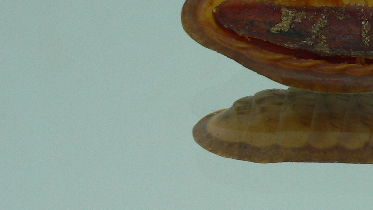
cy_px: 71
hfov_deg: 28.1
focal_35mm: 72
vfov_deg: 16.7
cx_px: 344
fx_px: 712
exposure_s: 1/60
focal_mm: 4.6
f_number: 2.8
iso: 80
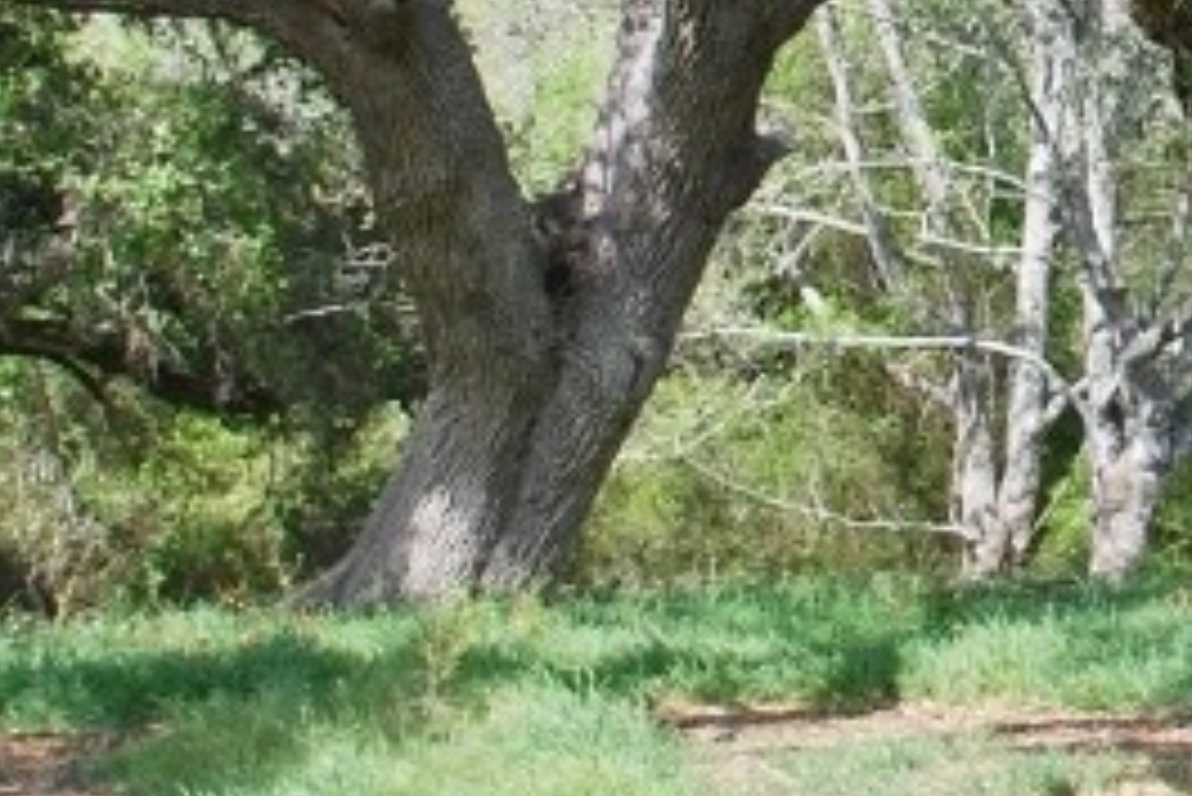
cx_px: 1543
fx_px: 3876
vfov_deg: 11.6
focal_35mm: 117
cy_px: -72
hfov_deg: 16.5
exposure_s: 1/200
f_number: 7.1
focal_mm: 18
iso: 100
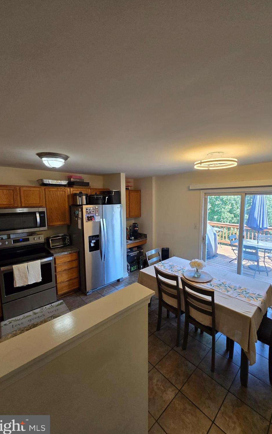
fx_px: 166
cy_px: 218
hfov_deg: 78.6
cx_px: 144
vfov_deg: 105.3
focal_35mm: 14
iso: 100
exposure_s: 1/60
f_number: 2.2
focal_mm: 1.7
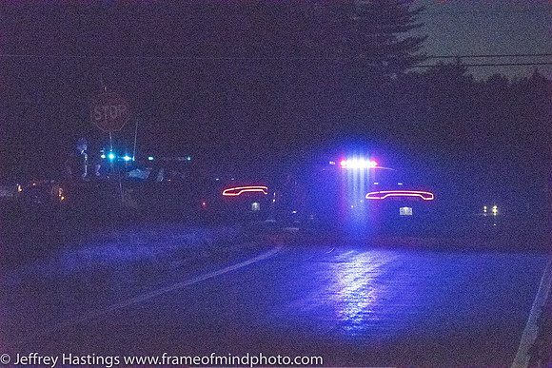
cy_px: 184
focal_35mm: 153
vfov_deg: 9.0
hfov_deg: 13.4
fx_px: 2346
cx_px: 276
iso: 16000
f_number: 4.5
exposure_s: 1/3200
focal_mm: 102
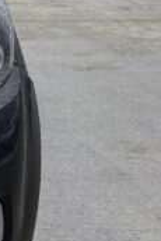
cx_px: -353
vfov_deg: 12.5
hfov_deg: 7.4
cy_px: -41
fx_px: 1078
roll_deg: -2.1
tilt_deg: -9.8
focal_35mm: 161
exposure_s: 1/961
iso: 50
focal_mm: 5.96
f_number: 1.6
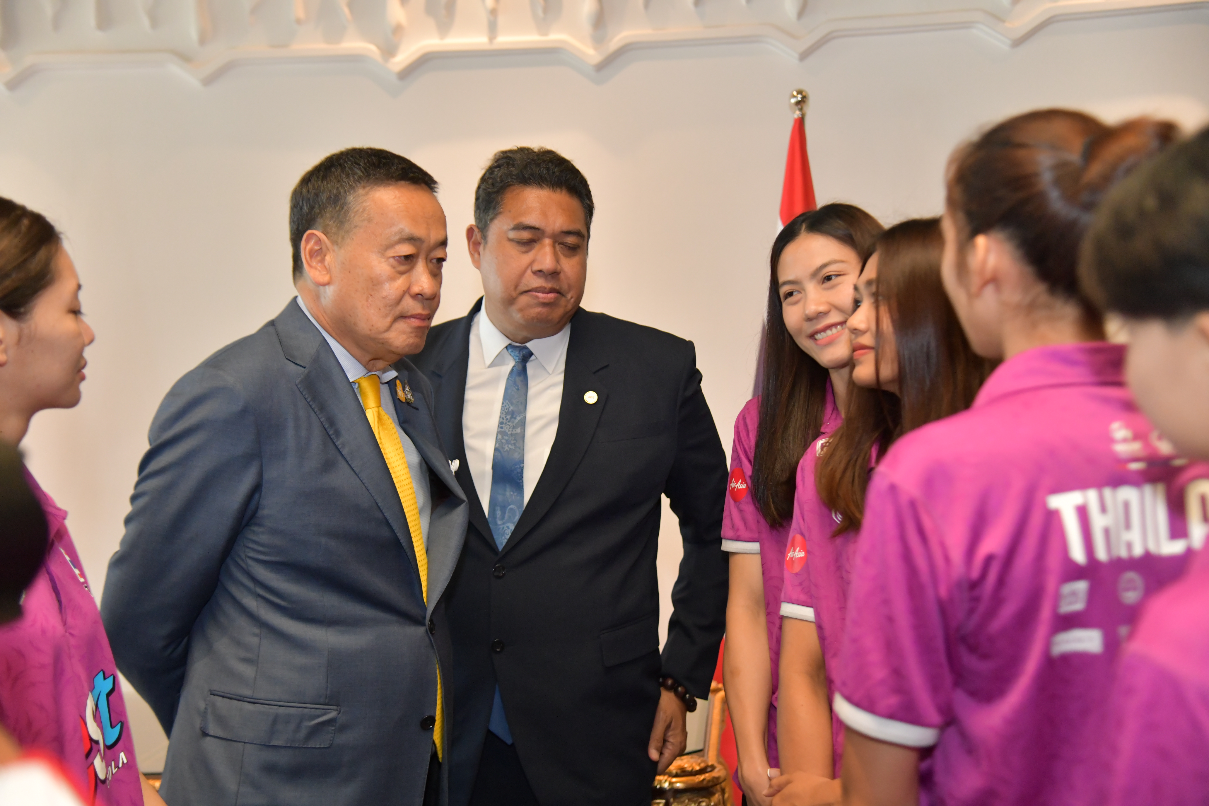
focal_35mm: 50
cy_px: 403
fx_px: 1679
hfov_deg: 39.6
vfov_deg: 27.0
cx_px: 604
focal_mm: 50
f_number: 4
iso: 2500
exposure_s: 1/200
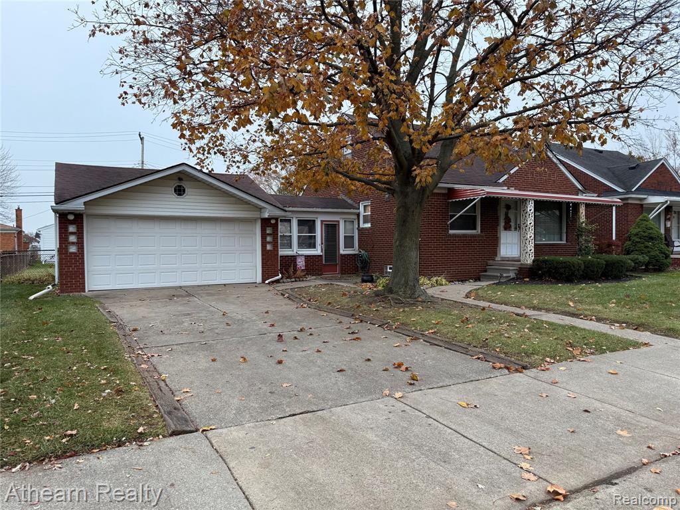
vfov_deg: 56.8
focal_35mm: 24
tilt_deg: -1.4
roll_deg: +1.1
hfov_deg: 71.6
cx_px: 340
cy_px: 255
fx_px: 471
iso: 80
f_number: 1.78
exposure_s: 1/142
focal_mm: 6.76
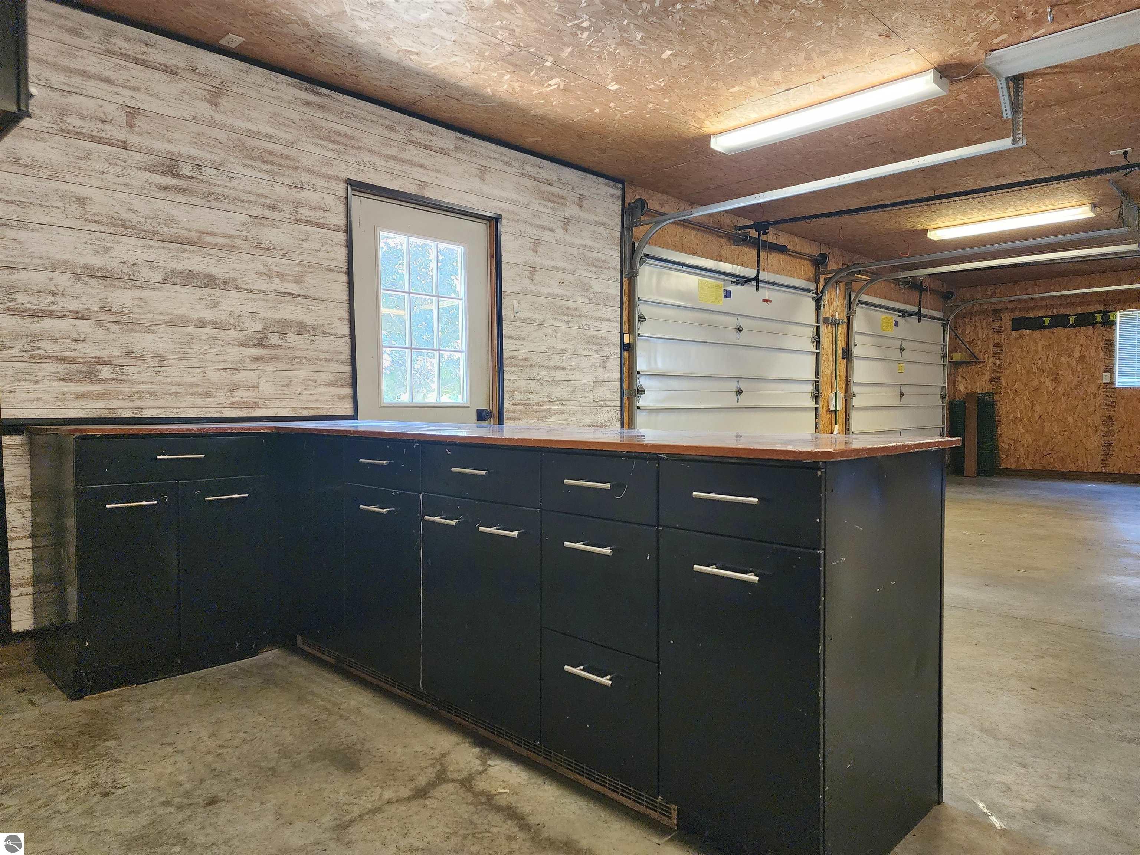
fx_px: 757
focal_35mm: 23
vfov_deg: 58.9
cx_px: 570
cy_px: 428
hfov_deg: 73.9
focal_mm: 6.4
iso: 640
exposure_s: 1/120
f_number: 1.8
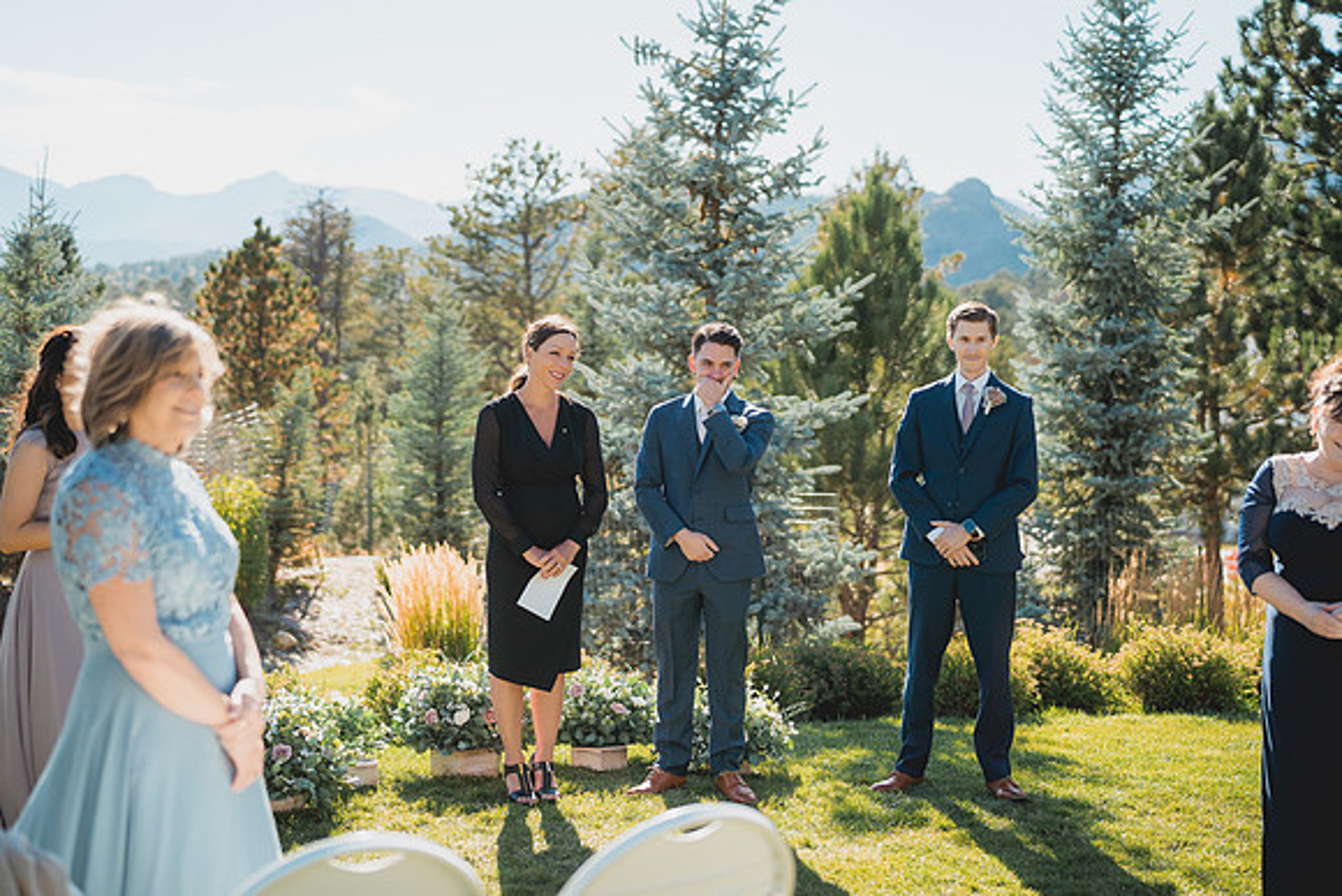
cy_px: 448
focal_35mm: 50
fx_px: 1865
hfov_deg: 39.6
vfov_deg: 27.0
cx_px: 671
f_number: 1.8
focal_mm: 50
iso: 200
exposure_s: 1/4000
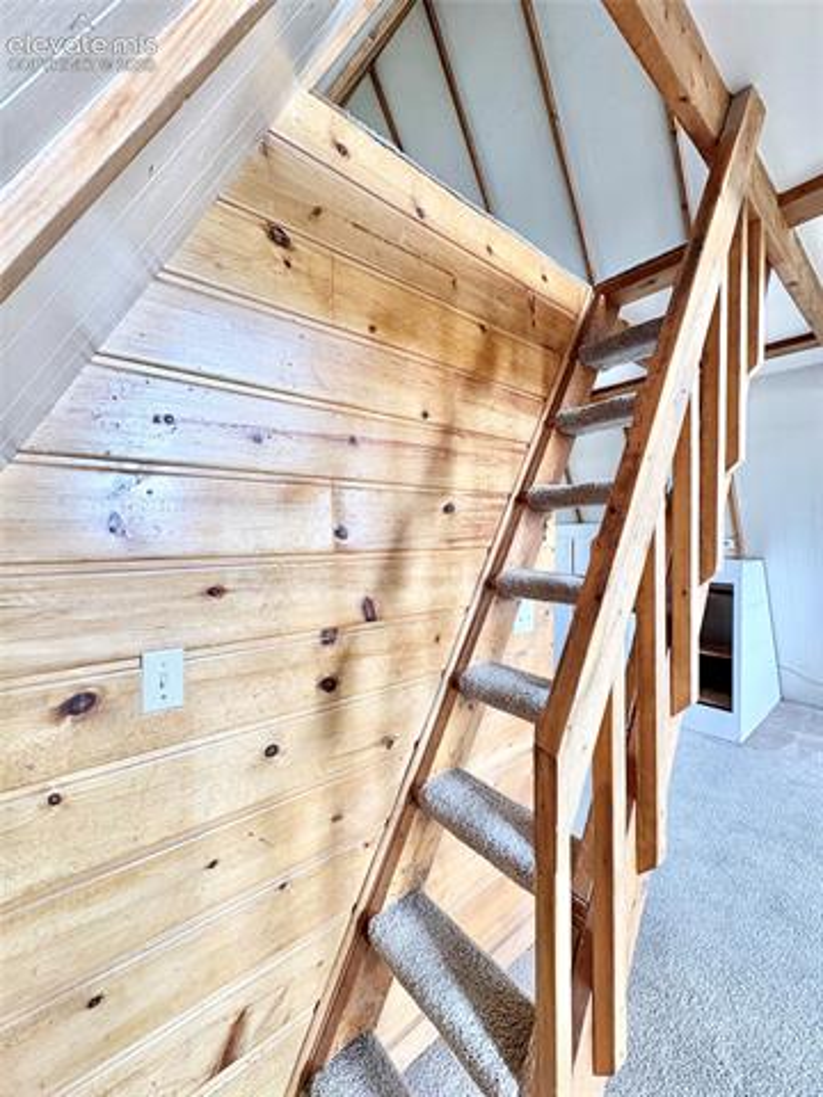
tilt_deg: -1.1
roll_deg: +0.3
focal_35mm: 14
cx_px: 412
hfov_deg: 85.7
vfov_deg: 102.1
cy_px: 548
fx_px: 444
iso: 250
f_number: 2.2
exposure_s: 1/60
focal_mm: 2.22
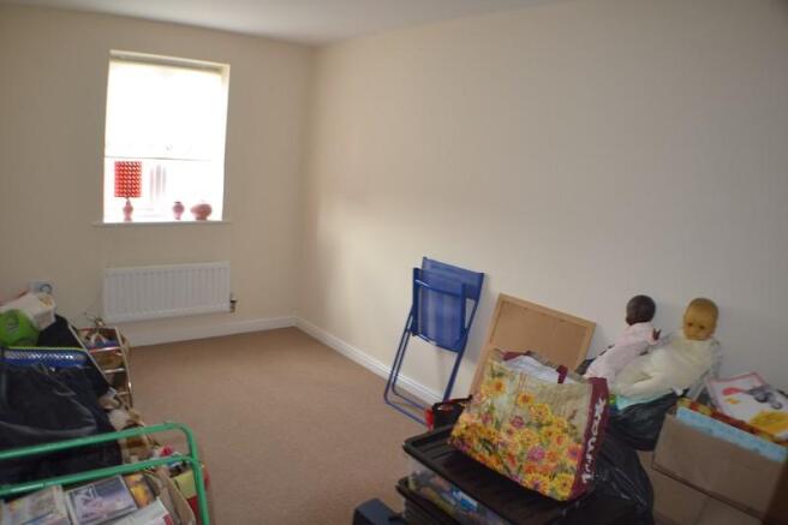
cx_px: 394
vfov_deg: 39.9
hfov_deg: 57.2
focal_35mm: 33
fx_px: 722
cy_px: 262
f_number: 3.8
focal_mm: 22
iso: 500
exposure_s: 1/60
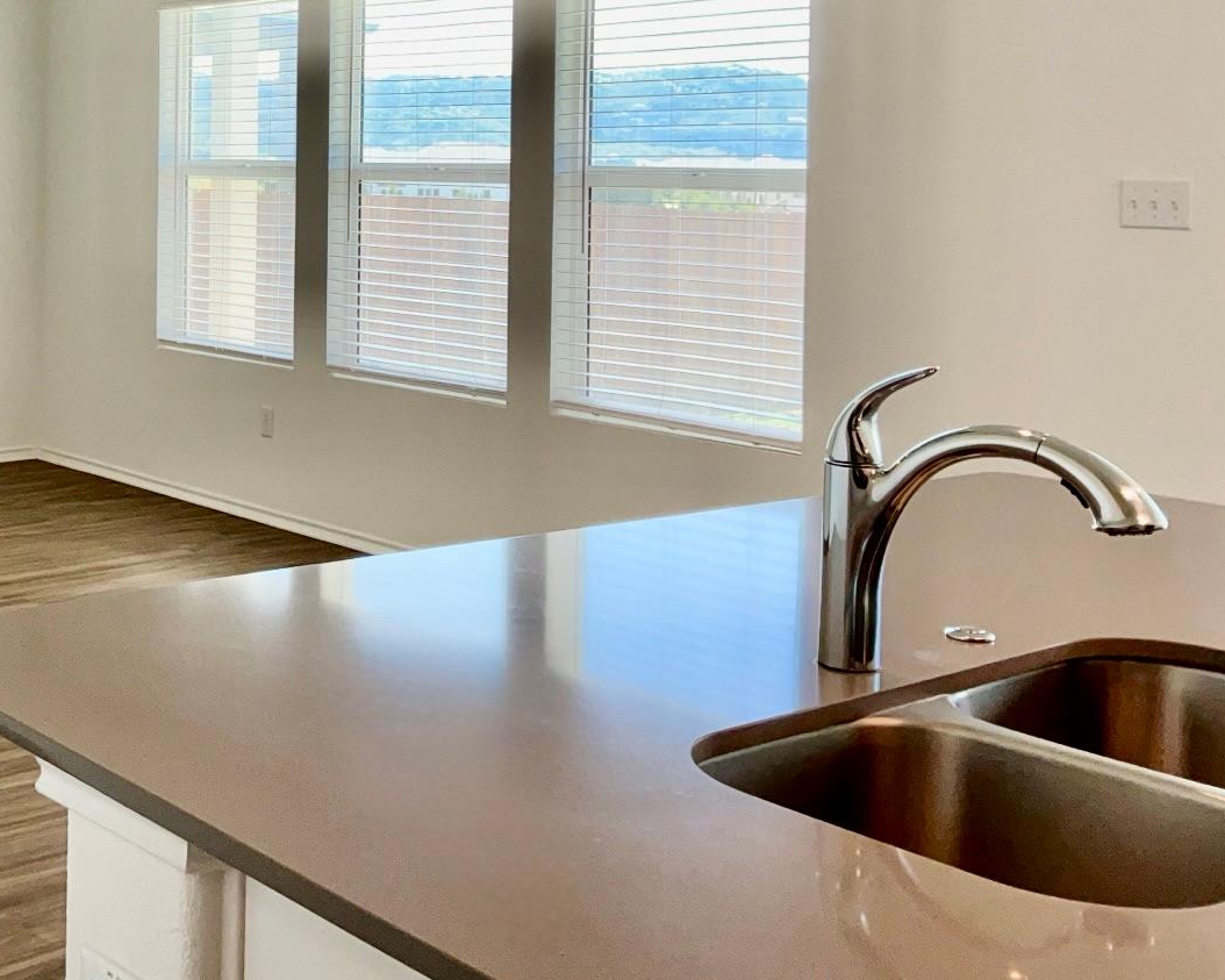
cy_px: 186
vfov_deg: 30.6
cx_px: 142
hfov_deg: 36.6
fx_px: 1740
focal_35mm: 48
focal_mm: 3
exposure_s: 1/120
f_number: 1.8
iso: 32
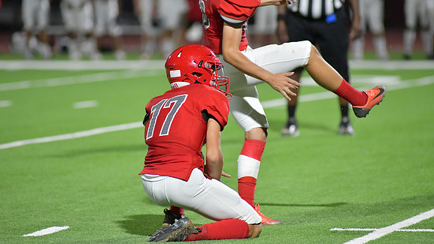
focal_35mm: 316
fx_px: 3638
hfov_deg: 6.8
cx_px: 217
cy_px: 122
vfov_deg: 3.8
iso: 8000
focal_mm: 300
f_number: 4
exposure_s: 1/1250
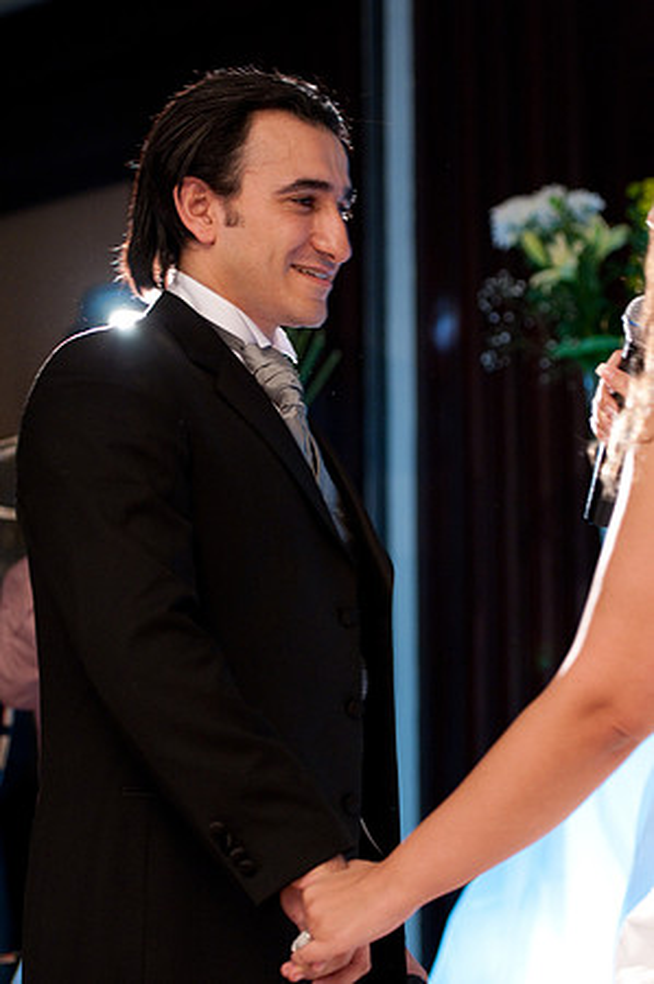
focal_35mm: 105
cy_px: 492
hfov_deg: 13.0
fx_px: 2868
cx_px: 327
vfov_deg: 19.5
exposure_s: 1/60
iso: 500
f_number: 2.8
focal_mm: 70
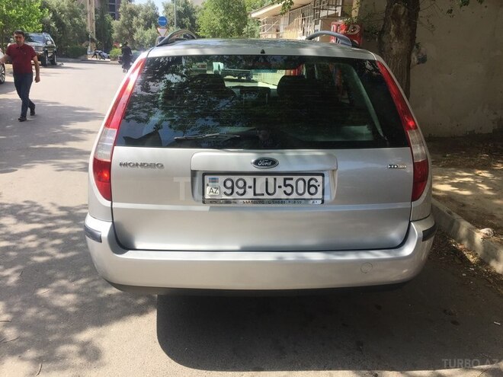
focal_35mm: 29
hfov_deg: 61.7
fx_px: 421
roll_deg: -4.3
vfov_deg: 48.2
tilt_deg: -15.1
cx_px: 252
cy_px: 188
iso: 32
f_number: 2.2
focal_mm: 4.15
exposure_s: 1/989
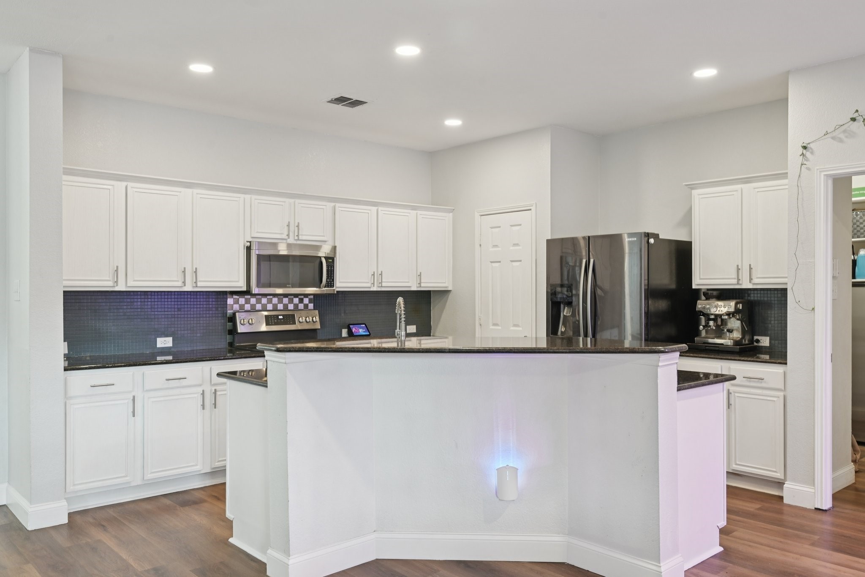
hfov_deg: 67.4
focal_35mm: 27
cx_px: 432
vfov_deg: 47.9
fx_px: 649
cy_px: 288
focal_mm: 27
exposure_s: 1/8
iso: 400
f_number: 8
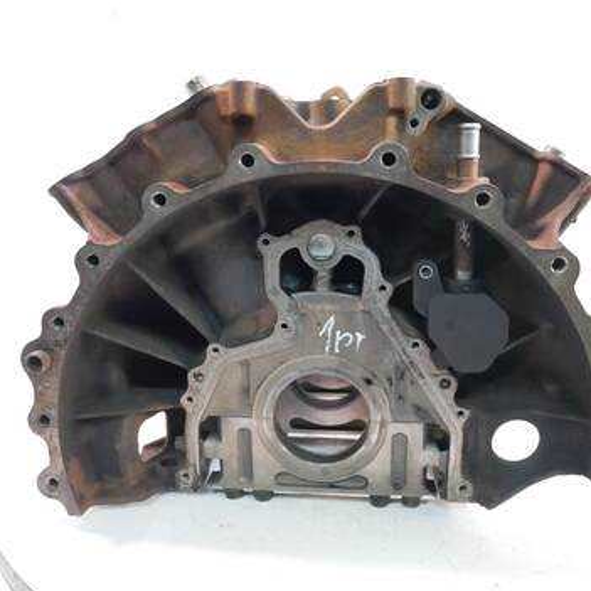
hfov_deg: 55.6
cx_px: 296
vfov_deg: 55.6
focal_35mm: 29
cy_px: 291
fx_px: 560
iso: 2500
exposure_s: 1/60
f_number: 3.5
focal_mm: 12
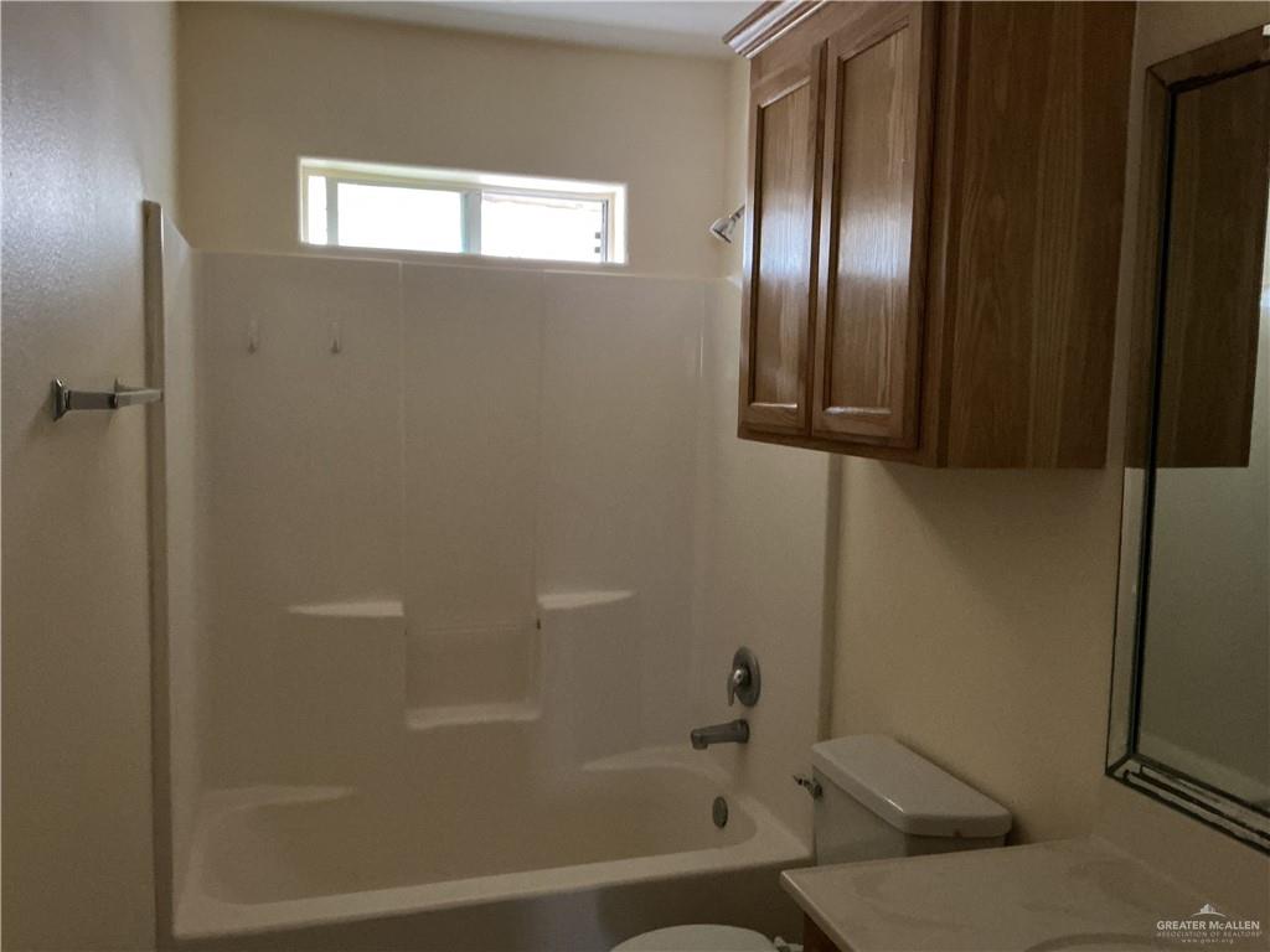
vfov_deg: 48.2
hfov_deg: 61.7
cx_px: 635
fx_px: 1064
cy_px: 476
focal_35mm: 29
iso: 500
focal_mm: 3
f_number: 1.8
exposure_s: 1/24
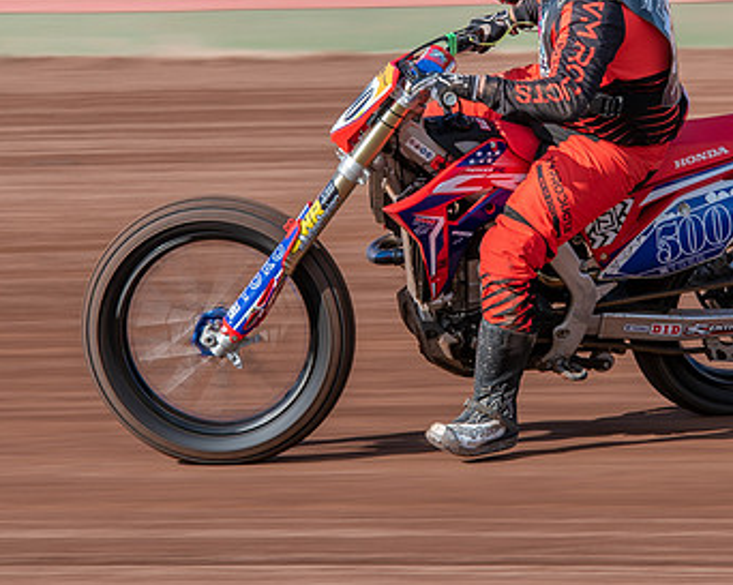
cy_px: 183
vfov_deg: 3.1
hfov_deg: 3.9
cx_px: 518
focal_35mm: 499
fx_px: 10816
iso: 100
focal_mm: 200
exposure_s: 1/125
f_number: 8
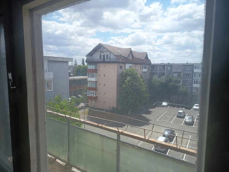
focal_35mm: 24
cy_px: 86
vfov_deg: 56.8
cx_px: 114
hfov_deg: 71.6
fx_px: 159
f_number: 1.7
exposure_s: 1/400
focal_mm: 5.24
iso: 50
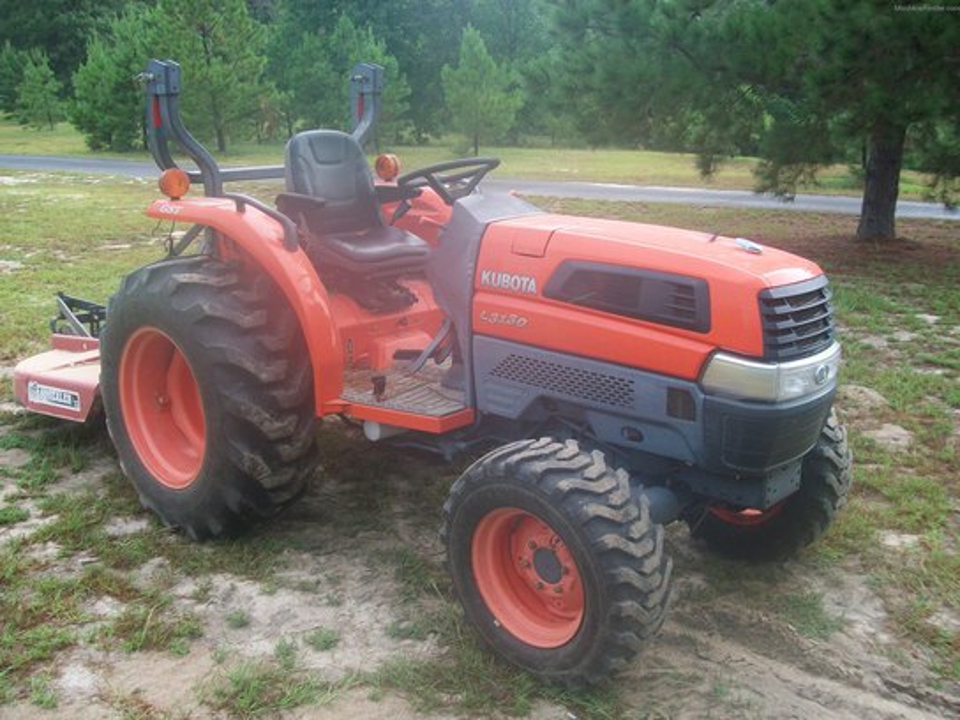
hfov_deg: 51.4
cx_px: 480
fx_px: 998
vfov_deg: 39.7
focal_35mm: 36
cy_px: 360
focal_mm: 6
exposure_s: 1/320
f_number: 2.7
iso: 64
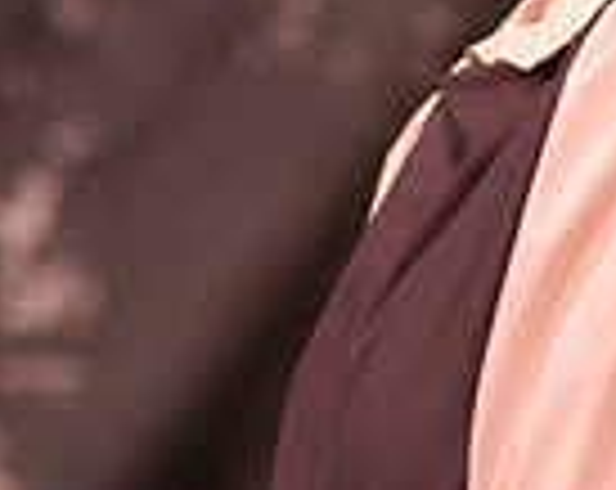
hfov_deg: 2.6
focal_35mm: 743
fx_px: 13517
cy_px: -306
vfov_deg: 2.1
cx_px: 524
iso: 1600
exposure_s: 1/160
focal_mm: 160
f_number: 2.8
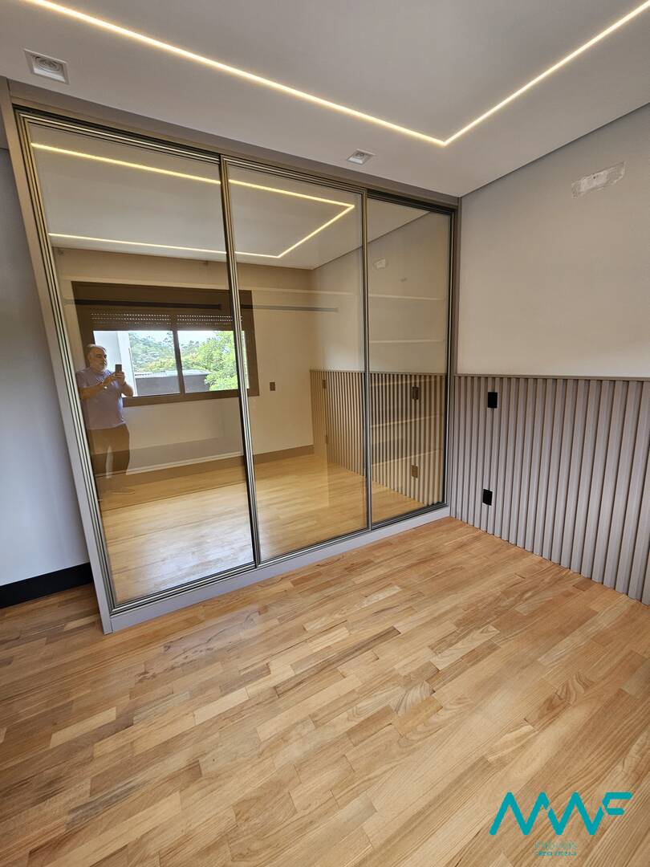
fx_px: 325
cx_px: 325
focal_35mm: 13
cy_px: 434
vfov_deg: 106.2
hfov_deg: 89.9
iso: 50
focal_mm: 2.2
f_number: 2.2
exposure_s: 1/60
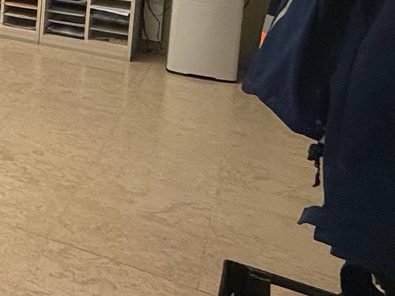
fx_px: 730
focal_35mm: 64
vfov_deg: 20.6
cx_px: -406
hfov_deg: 18.6
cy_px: -103
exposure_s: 1/100
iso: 200
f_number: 2.2
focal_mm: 2.22
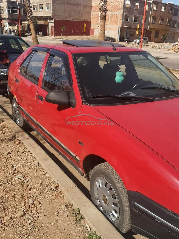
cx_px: 90
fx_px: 241
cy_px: 120
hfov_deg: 40.7
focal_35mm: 35
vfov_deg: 52.6
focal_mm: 5.58
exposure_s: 1/2232
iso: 50
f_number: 1.8
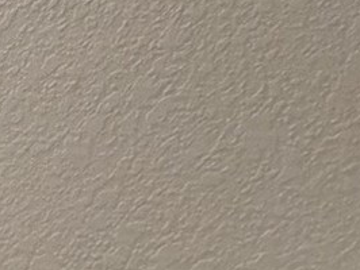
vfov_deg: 12.8
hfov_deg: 11.1
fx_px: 1051
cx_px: -750
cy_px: 545
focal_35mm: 101
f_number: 2.2
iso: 250
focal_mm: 2.22
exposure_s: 1/120
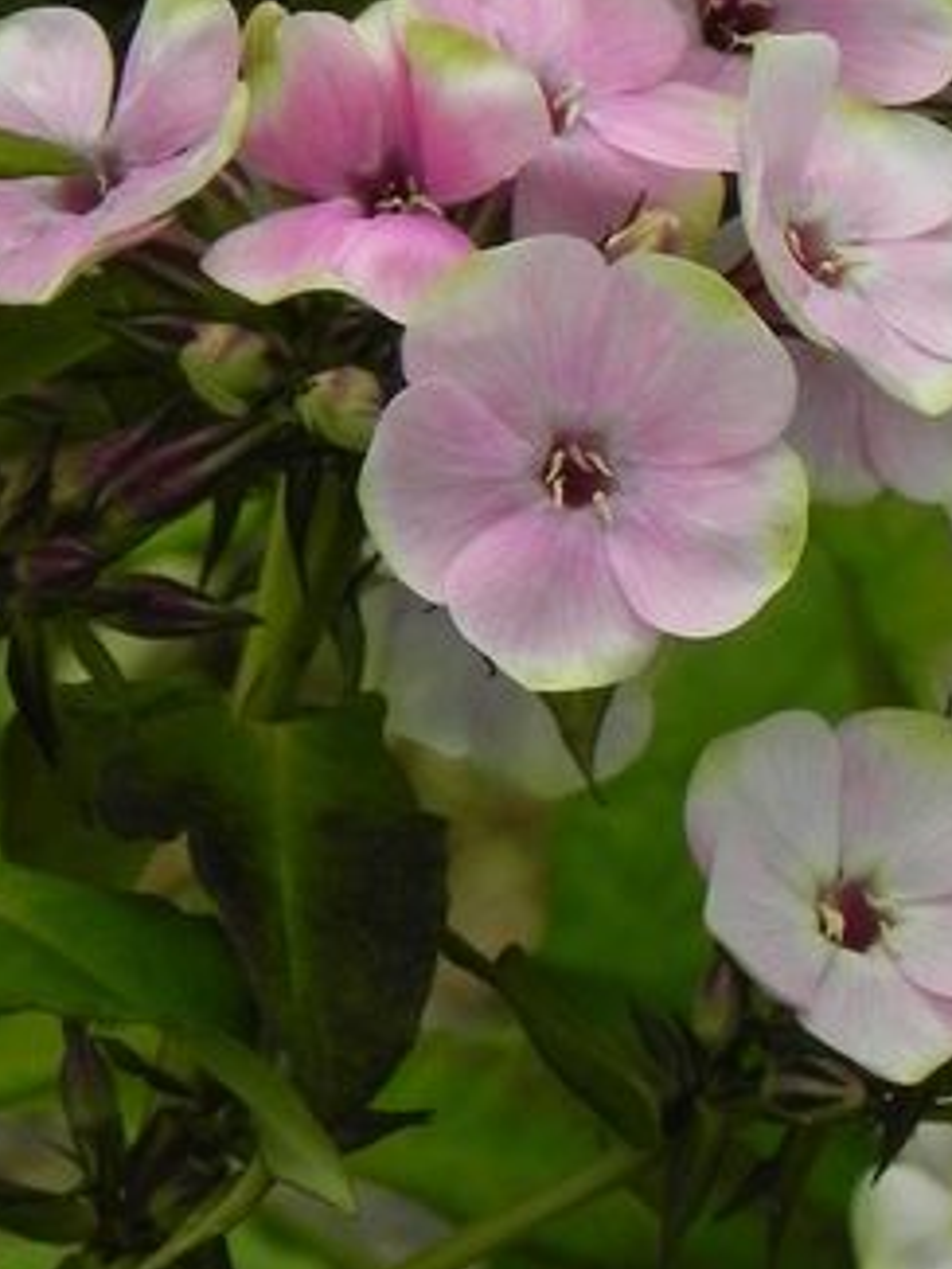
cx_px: 640
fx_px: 19129
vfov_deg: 3.8
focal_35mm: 522
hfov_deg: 2.9
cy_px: 363
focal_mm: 37.7
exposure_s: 1/320
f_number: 8
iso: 160
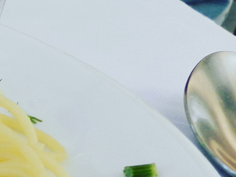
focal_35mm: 105
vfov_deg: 13.7
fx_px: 716
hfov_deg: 14.3
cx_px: -286
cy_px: 219
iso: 160
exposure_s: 1/160
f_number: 3.4
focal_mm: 4
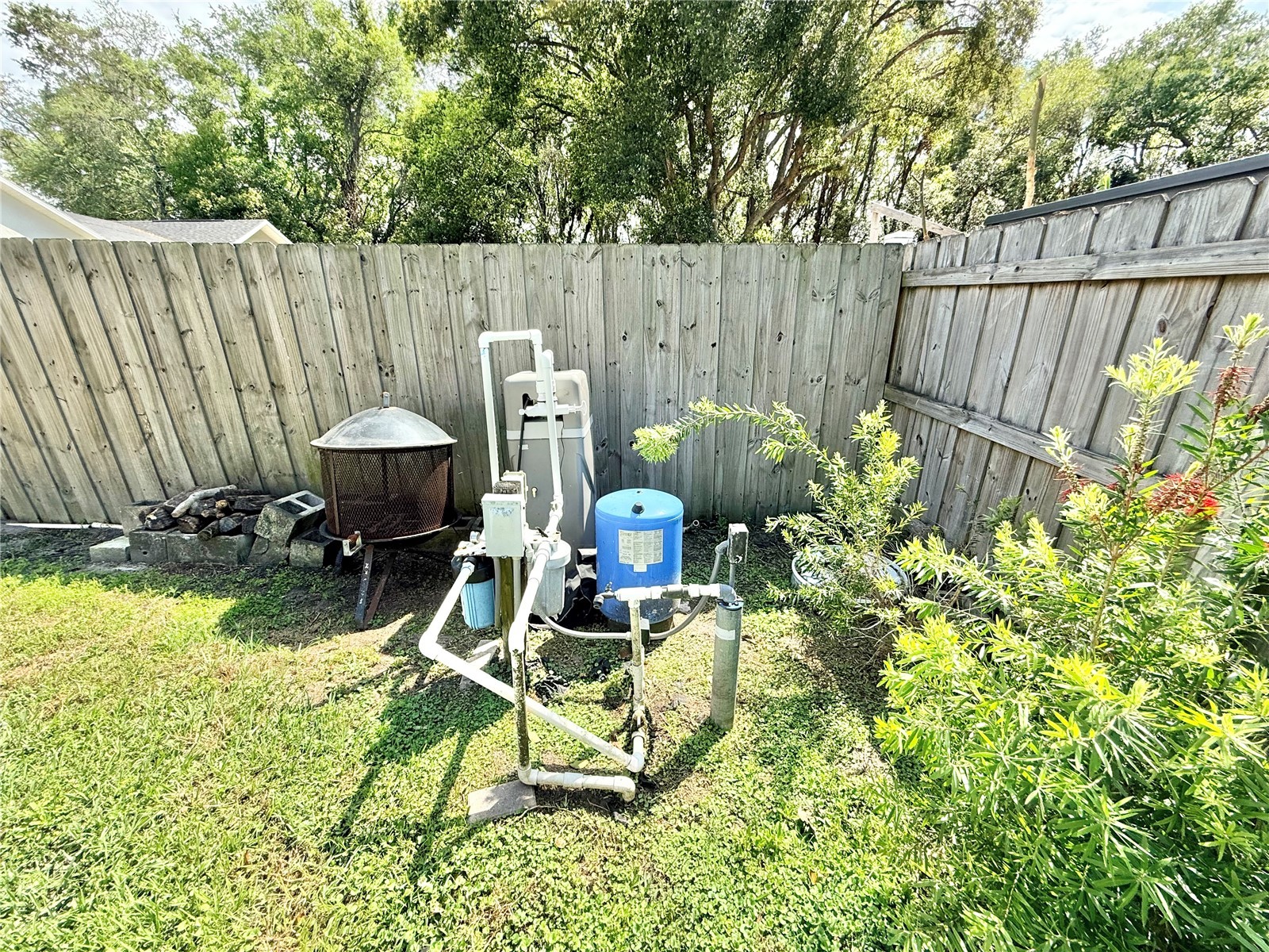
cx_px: 634
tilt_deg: -18.0
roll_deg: -0.4
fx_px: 513
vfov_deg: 85.7
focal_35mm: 14
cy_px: 476
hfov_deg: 102.1
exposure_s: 1/830
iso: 64
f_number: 2.2
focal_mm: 2.22
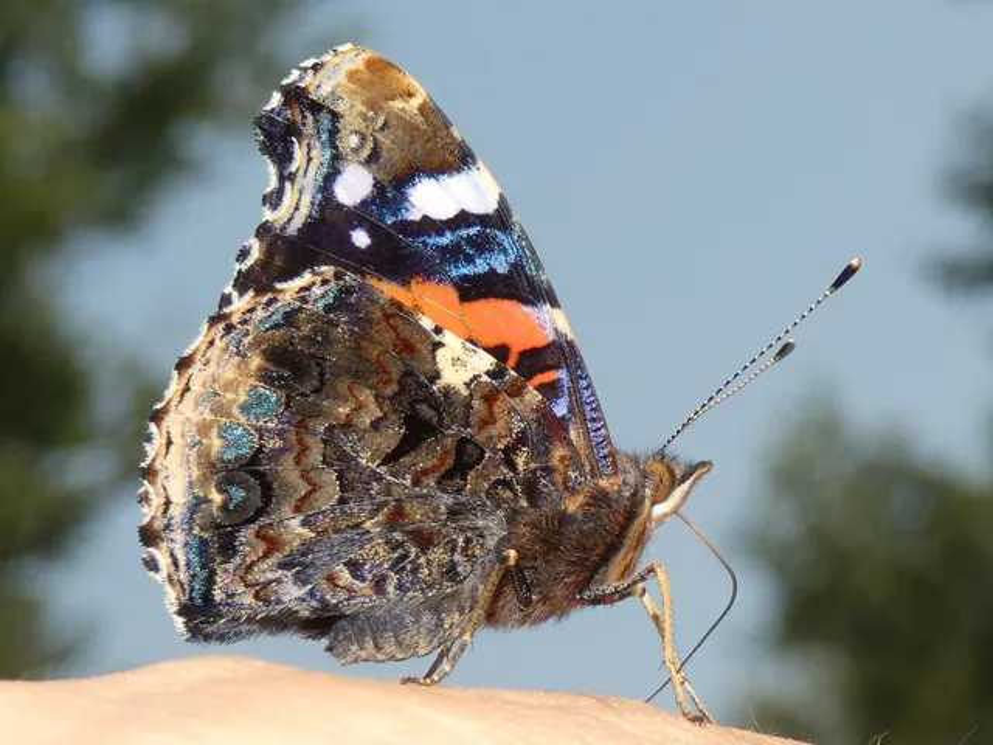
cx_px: 496
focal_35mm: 72
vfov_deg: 20.4
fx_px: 2065
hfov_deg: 27.0
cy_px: 372
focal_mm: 12.9
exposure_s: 1/640
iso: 80
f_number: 4.3
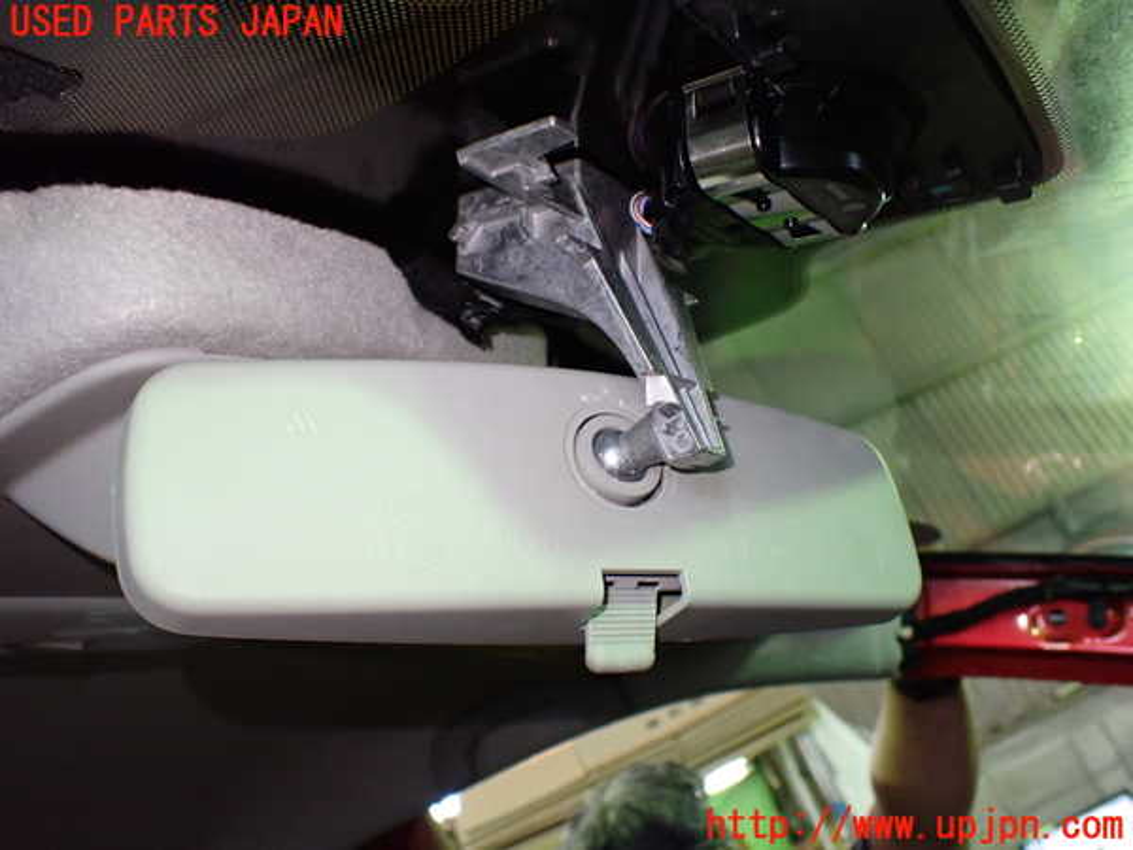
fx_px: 982
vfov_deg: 46.8
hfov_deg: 60.0
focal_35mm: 30
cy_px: 425
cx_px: 566
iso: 800
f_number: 2.3
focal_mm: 5.4
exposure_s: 1/80
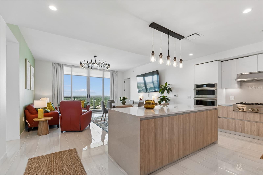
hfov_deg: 100.4
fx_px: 110
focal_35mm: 15
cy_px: 88
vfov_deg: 77.3
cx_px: 132
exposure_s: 1/100
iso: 100
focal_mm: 10
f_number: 7.1
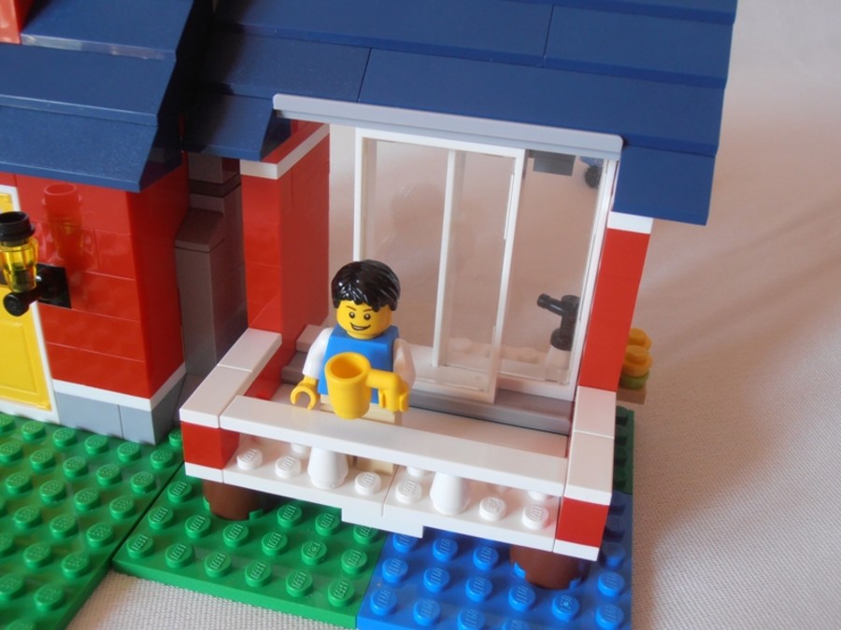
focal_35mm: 37
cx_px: 420
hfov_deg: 50.1
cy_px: 315
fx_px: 899
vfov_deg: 38.7
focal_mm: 6.61
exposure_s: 1/30
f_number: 3.9
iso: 125
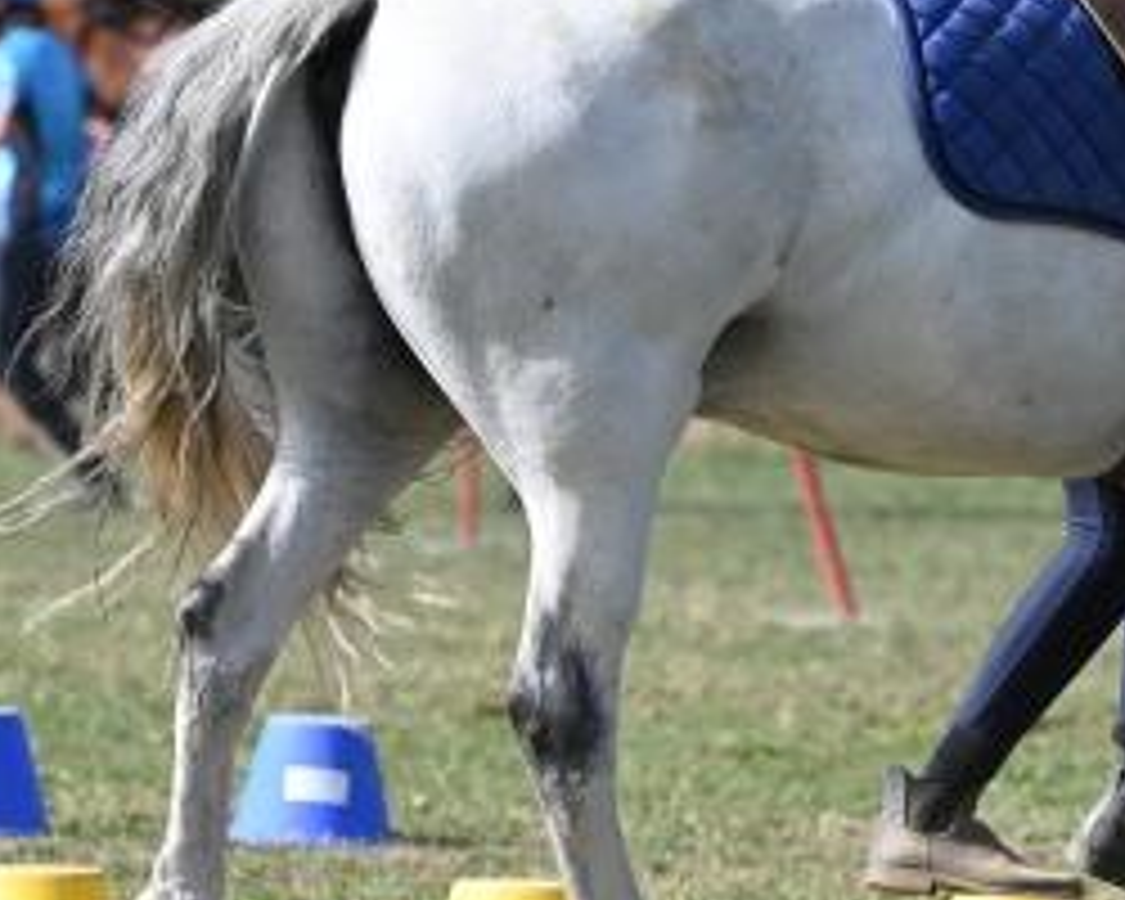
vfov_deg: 2.9
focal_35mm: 525
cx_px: 1062
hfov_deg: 3.7
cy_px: 162
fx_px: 17480
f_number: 4.8
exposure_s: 1/1250
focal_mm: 175
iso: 250
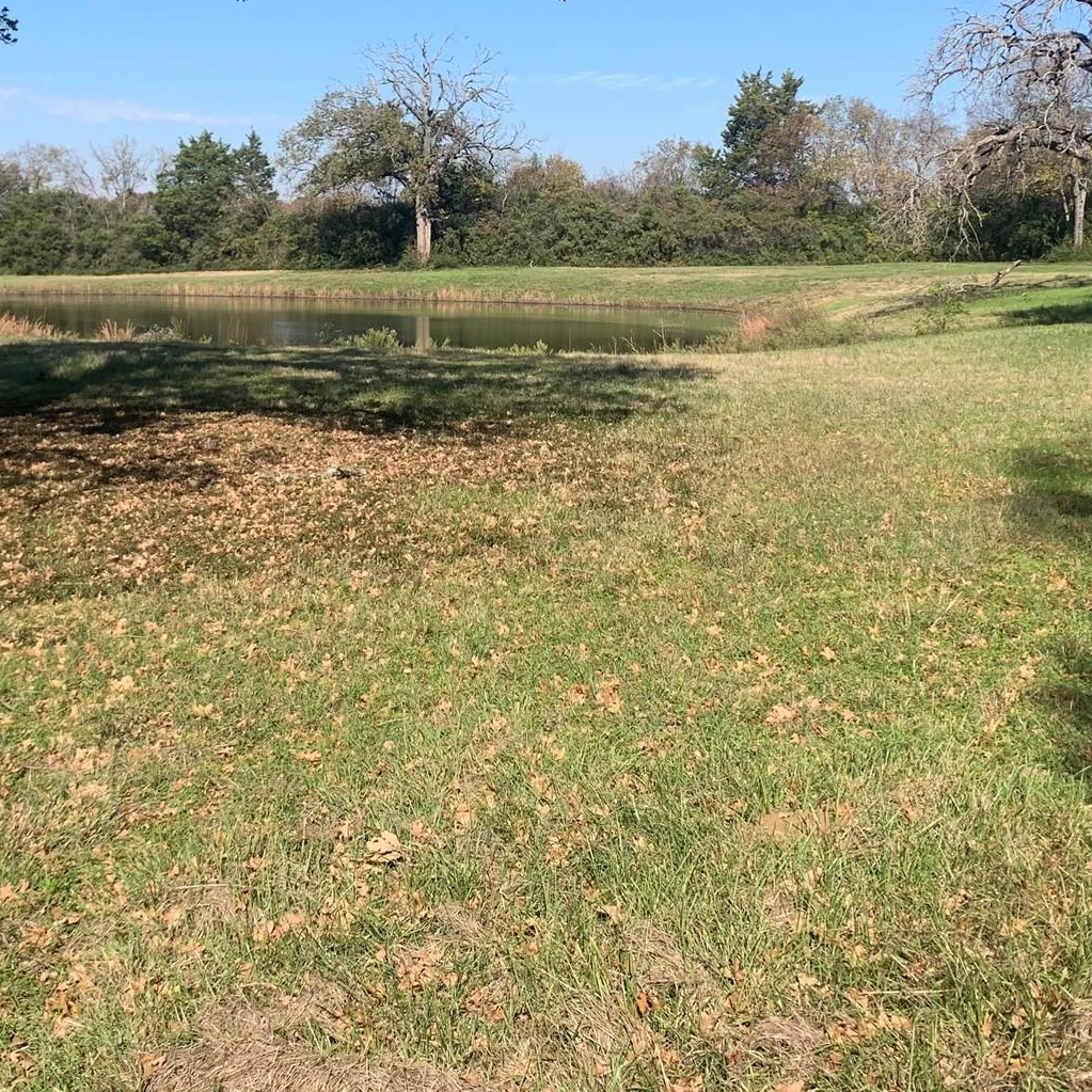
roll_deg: -0.4
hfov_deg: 36.6
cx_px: 432
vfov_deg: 36.1
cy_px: 296
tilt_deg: -0.3
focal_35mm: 46
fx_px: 1642
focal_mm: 4.25
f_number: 1.8
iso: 25
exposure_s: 1/1880
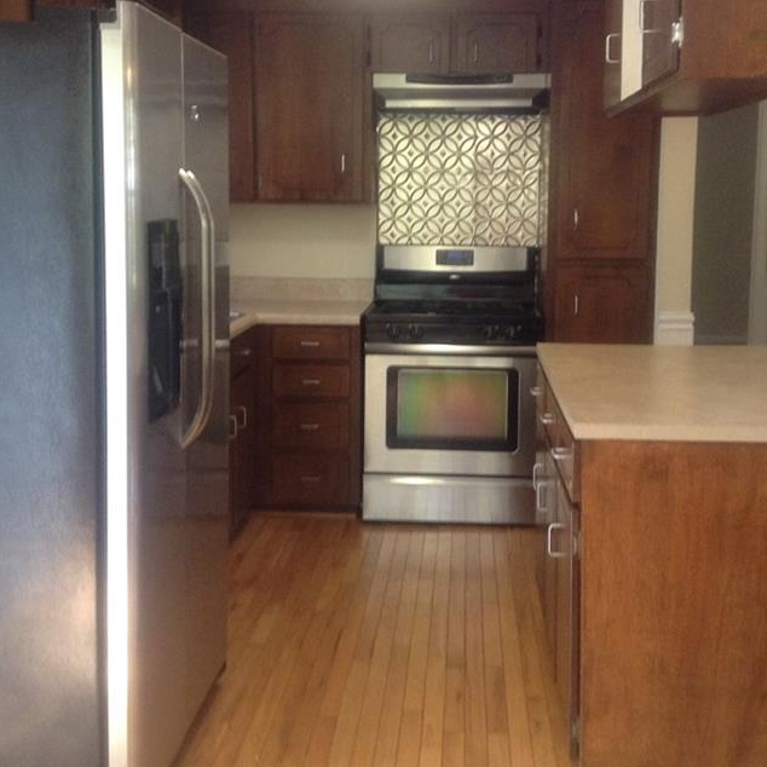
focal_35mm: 47
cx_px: 417
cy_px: 316
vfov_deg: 36.0
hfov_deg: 36.0
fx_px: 1178
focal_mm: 3.3
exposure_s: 1/24
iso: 100
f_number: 2.4
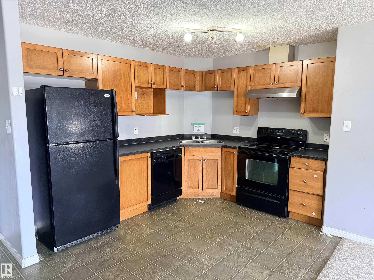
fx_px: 259
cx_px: 187
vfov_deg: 56.8
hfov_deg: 71.6
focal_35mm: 24
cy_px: 140
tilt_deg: -7.5
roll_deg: -0.8
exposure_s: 1/60
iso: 320
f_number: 1.78
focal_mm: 6.76
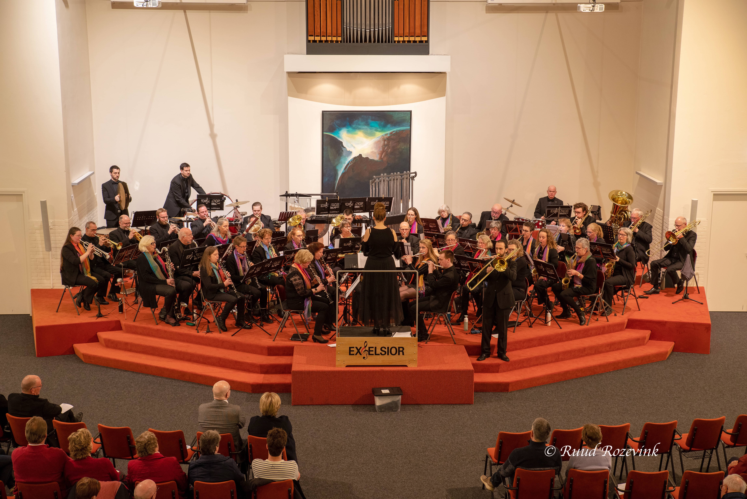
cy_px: 250
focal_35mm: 55
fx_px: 1142
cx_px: 374
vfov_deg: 24.6
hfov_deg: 36.2
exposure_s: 1/20
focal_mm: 55
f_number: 5.6
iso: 800
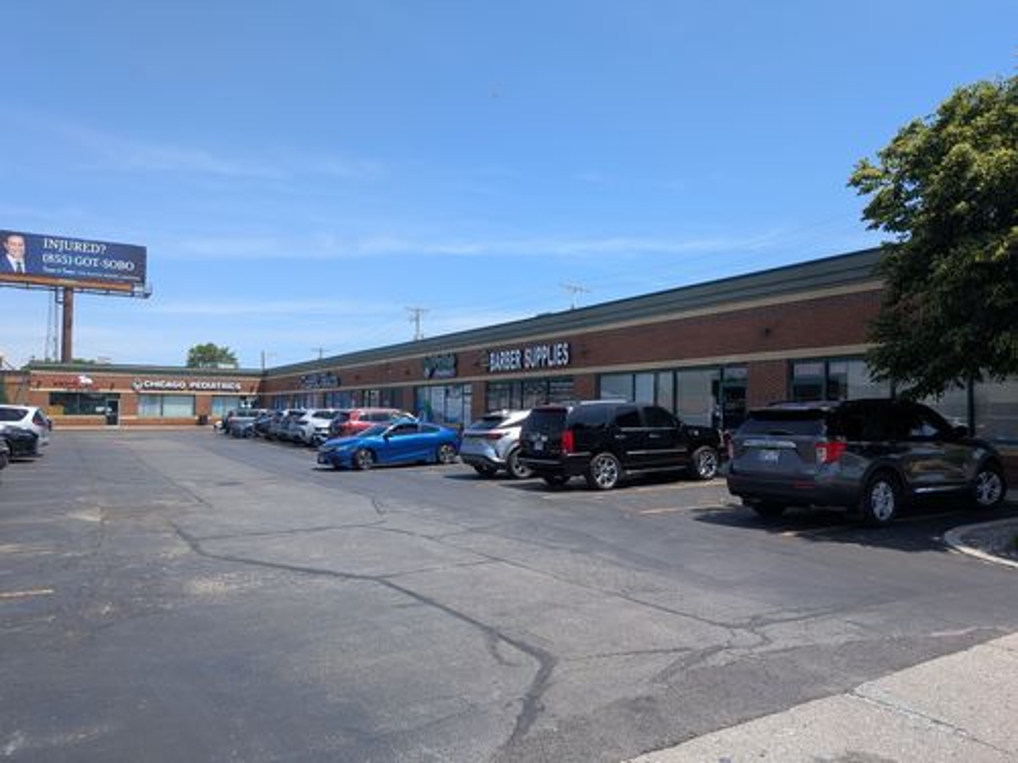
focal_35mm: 24
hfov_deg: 71.6
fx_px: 706
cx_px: 509
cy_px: 382
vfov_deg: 56.8
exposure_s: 1/1221
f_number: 1.7
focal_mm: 4.53
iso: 27
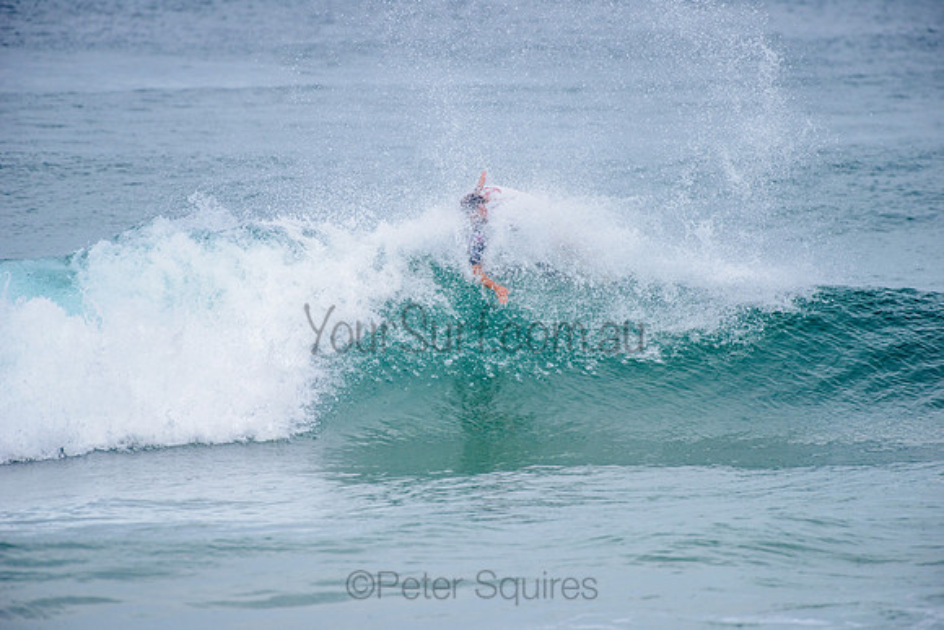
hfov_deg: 4.1
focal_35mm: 500
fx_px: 13114
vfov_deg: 2.8
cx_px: 472
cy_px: 315
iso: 320
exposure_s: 1/2000
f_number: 5.6
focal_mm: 500
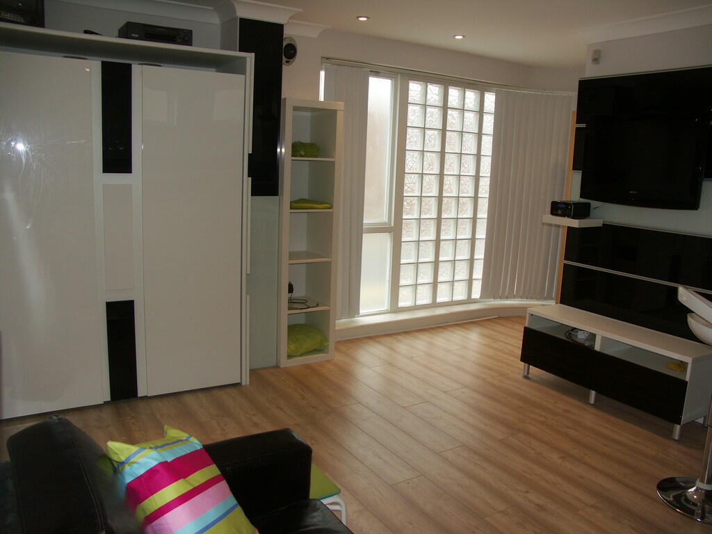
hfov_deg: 63.4
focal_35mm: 28
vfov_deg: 49.7
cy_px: 267
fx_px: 576
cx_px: 356
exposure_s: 1/50
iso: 100
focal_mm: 7.2
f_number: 2.8
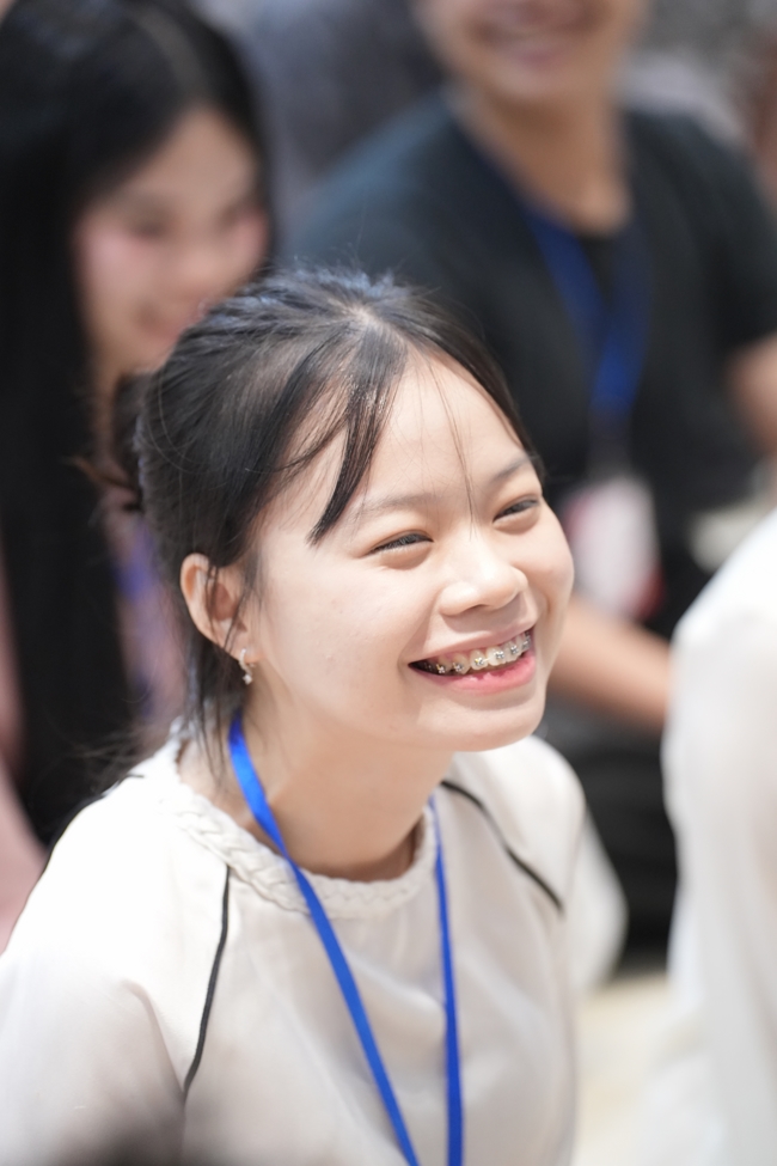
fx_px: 4370
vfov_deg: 15.2
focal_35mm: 135
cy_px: 583
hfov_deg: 10.2
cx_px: 388
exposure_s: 1/200
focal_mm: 135
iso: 4000
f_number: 2.8
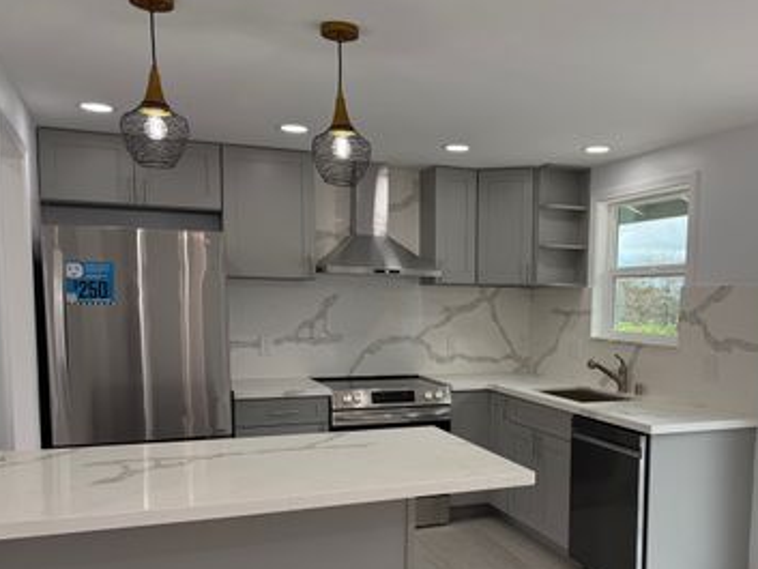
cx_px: 492
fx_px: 745
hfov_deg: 53.1
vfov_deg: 41.3
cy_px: 381
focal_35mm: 34
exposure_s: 1/535
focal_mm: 6.76
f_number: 1.78
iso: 100
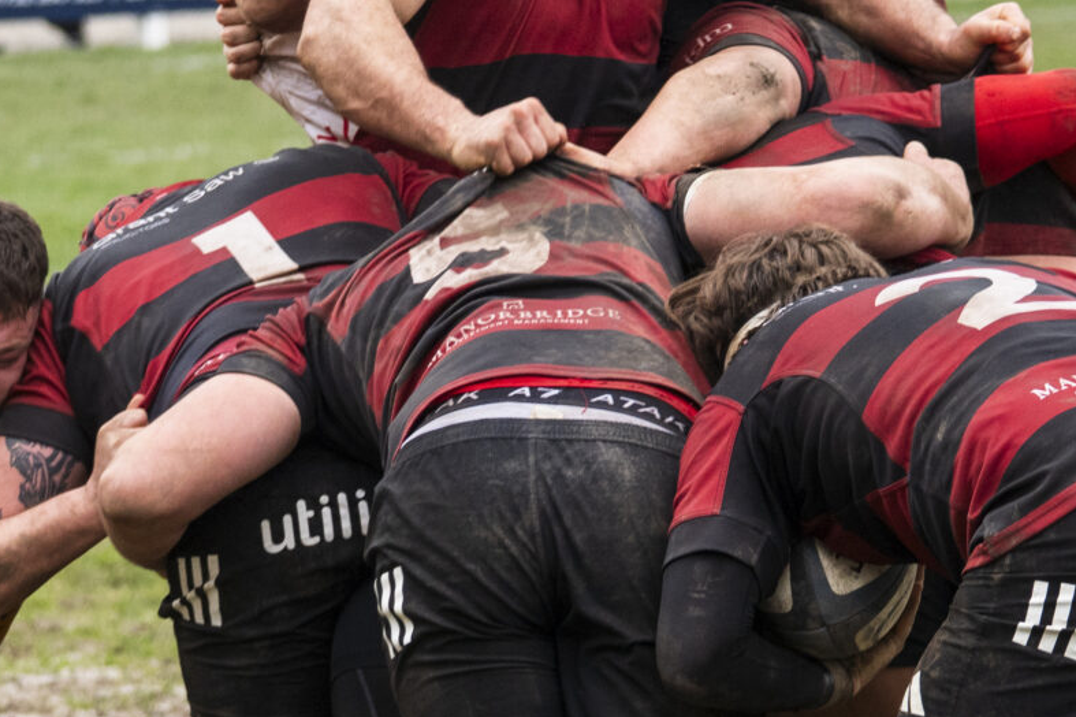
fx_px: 10964
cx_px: 552
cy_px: 419
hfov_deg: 5.6
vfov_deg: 3.7
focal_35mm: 367
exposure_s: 1/1000
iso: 1600
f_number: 5.6
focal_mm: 141
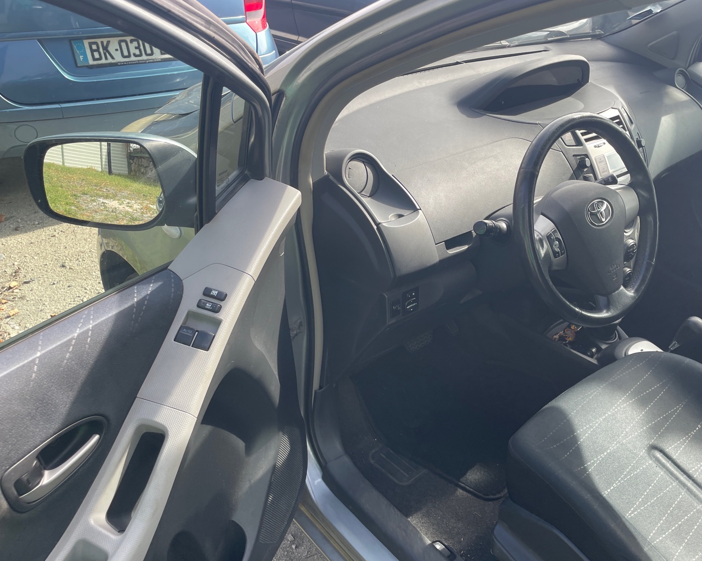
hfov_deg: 58.4
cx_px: 413
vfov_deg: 48.4
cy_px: 308
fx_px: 623
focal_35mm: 30
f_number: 1.6
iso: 32
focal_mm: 4.2
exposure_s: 1/447
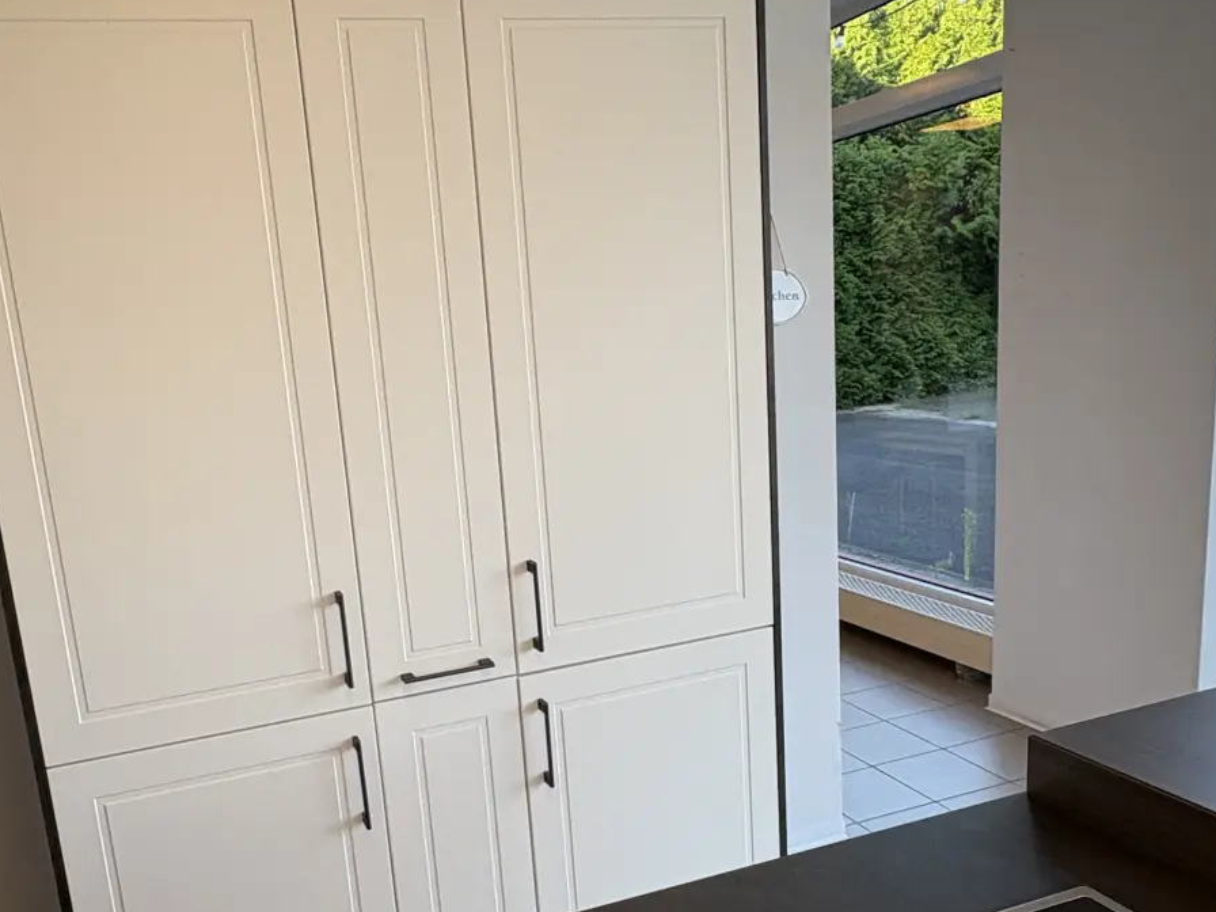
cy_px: 546
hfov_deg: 59.4
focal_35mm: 30
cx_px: 472
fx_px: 1054
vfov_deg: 46.5
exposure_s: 1/100
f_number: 2.2
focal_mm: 2.22
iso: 40
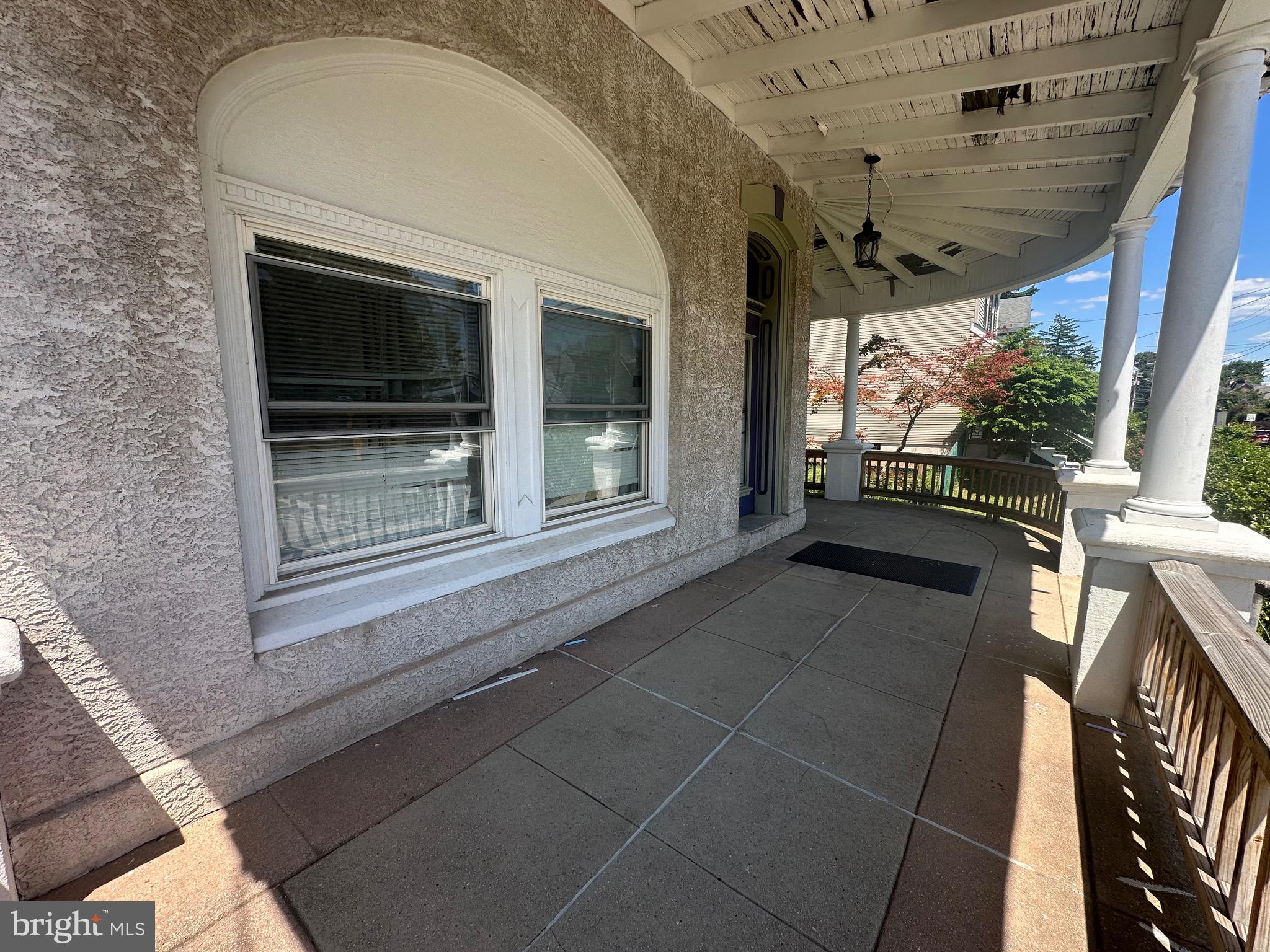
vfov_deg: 85.7
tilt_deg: -6.8
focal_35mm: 14
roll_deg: +0.0
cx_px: 635
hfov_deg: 102.1
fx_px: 514
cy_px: 476
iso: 50
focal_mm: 2.22
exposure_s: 1/759
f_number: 2.2
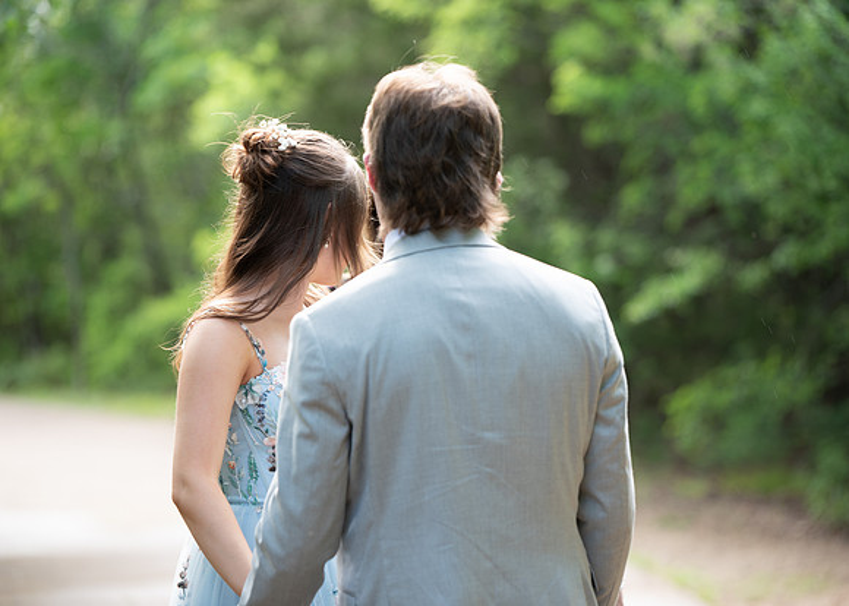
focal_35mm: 136
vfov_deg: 10.6
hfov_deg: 14.7
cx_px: 424
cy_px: 303
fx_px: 3281
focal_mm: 130
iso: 100
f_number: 2.8
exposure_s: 1/100
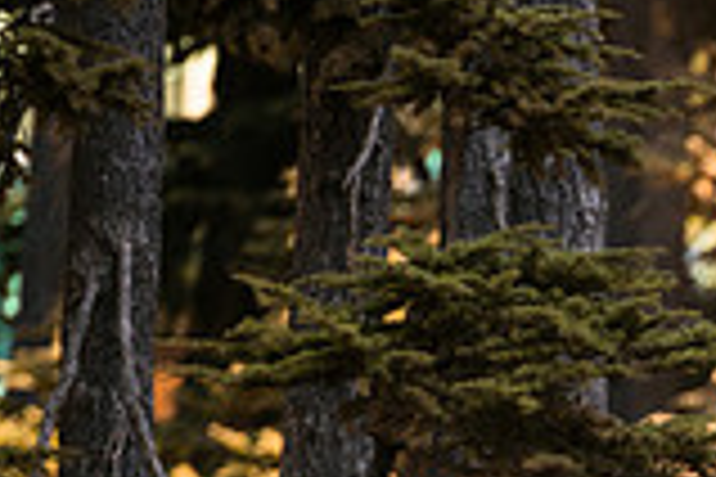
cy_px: 760
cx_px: 1292
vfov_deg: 2.0
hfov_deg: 3.0
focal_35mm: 693
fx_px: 13782
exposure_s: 1/1000
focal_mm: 190
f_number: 2.8
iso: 360
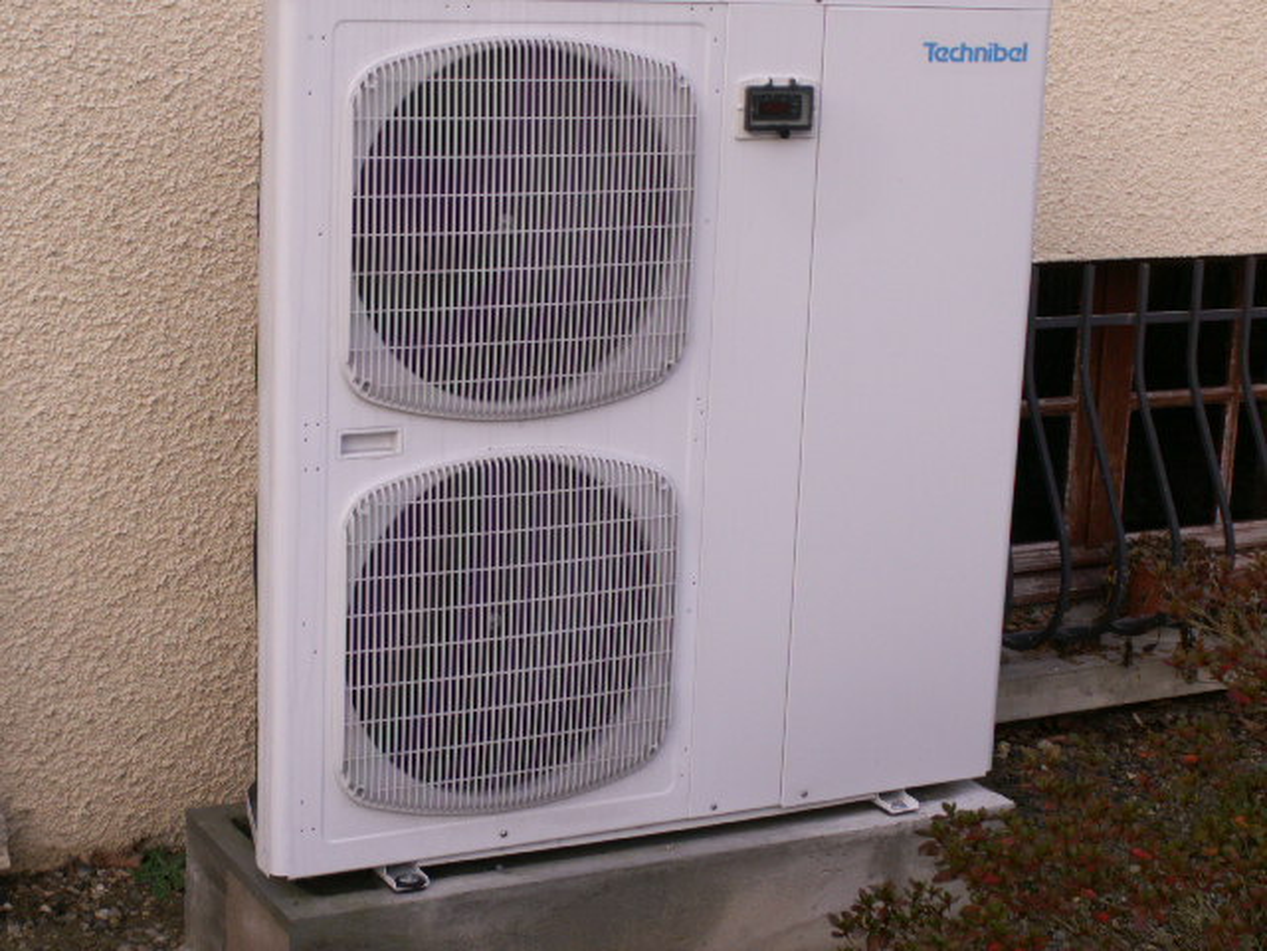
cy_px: 476
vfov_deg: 21.9
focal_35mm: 67
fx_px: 2452
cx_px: 634
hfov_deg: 29.0
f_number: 5
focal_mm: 11.22
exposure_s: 1/80
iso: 50
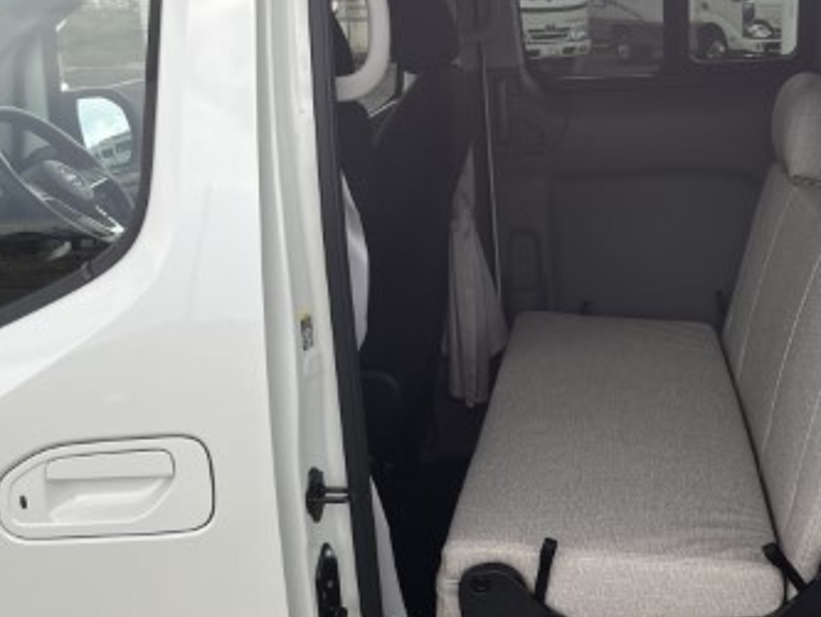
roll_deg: +0.5
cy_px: 370
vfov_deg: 29.1
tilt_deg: -18.3
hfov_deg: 37.2
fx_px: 1186
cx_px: 624
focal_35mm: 50
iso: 50
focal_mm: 5.1
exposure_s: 1/555
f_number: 1.6
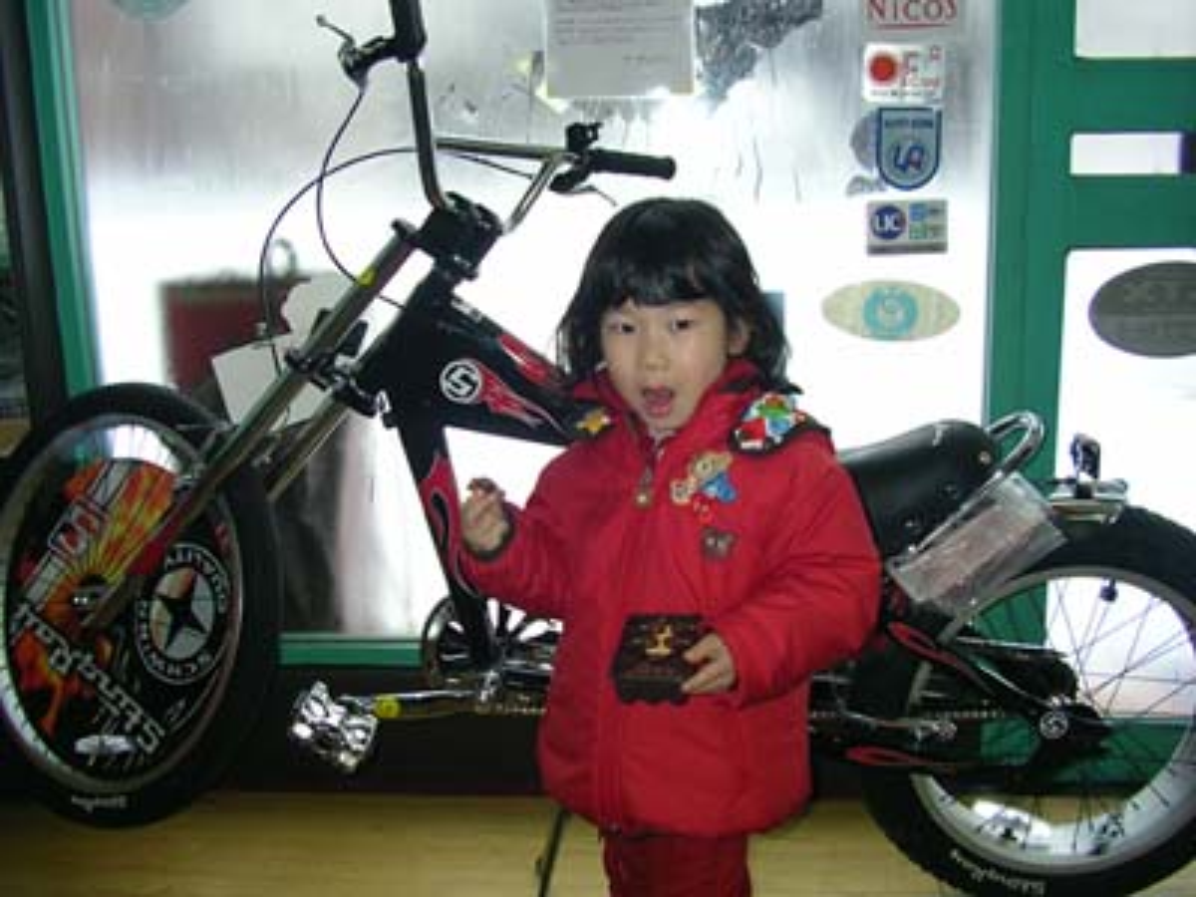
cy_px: 448
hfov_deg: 49.0
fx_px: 1313
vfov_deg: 37.7
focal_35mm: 38
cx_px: 598
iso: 81
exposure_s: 1/57.3
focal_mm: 6
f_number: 2.9
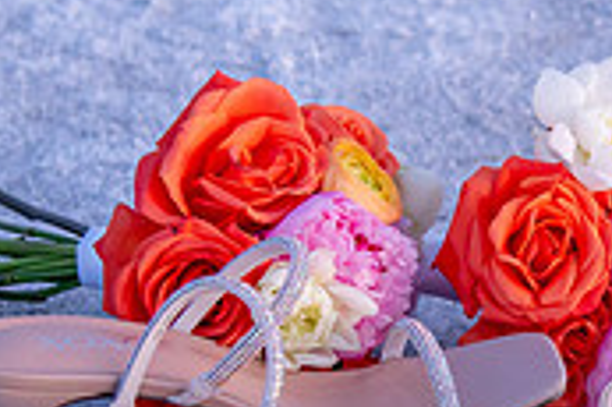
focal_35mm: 187
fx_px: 3176
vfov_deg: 7.3
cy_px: 329
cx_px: 624
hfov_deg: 10.9
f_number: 4
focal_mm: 44
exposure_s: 1/100
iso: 1600
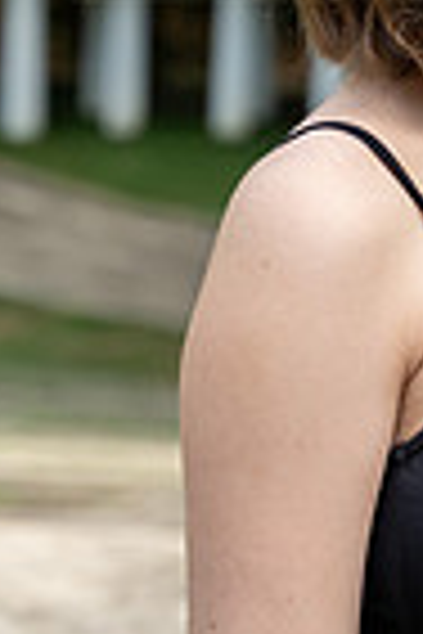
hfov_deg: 6.7
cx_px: 639
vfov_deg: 10.2
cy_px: -9
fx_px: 3542
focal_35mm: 201
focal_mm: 63
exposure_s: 1/640
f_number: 4
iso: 400
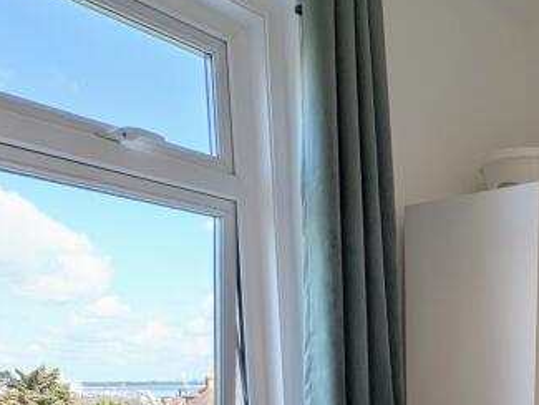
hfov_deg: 43.9
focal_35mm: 41
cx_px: 420
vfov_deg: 29.1
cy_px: 514
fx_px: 639
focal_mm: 1.95
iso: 43
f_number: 2.2
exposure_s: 1/473
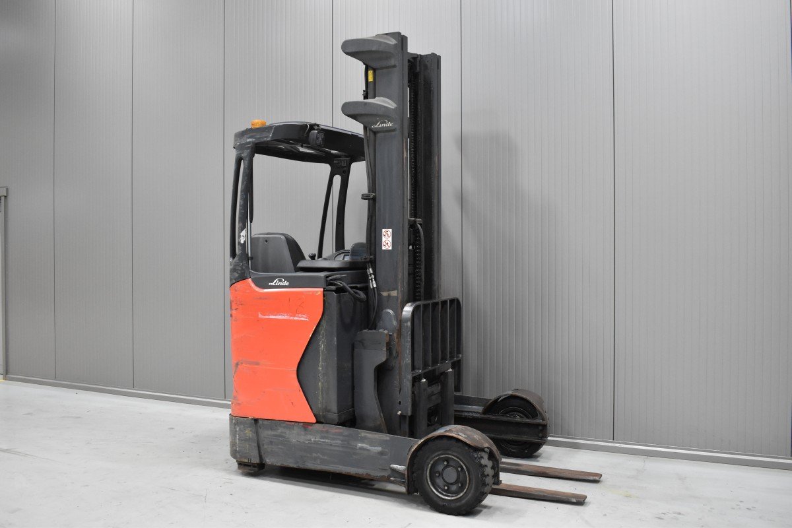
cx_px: 396
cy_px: 264
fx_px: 726
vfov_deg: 40.0
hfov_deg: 57.2
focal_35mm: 33
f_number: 5.6
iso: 1600
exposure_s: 1/40
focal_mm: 22
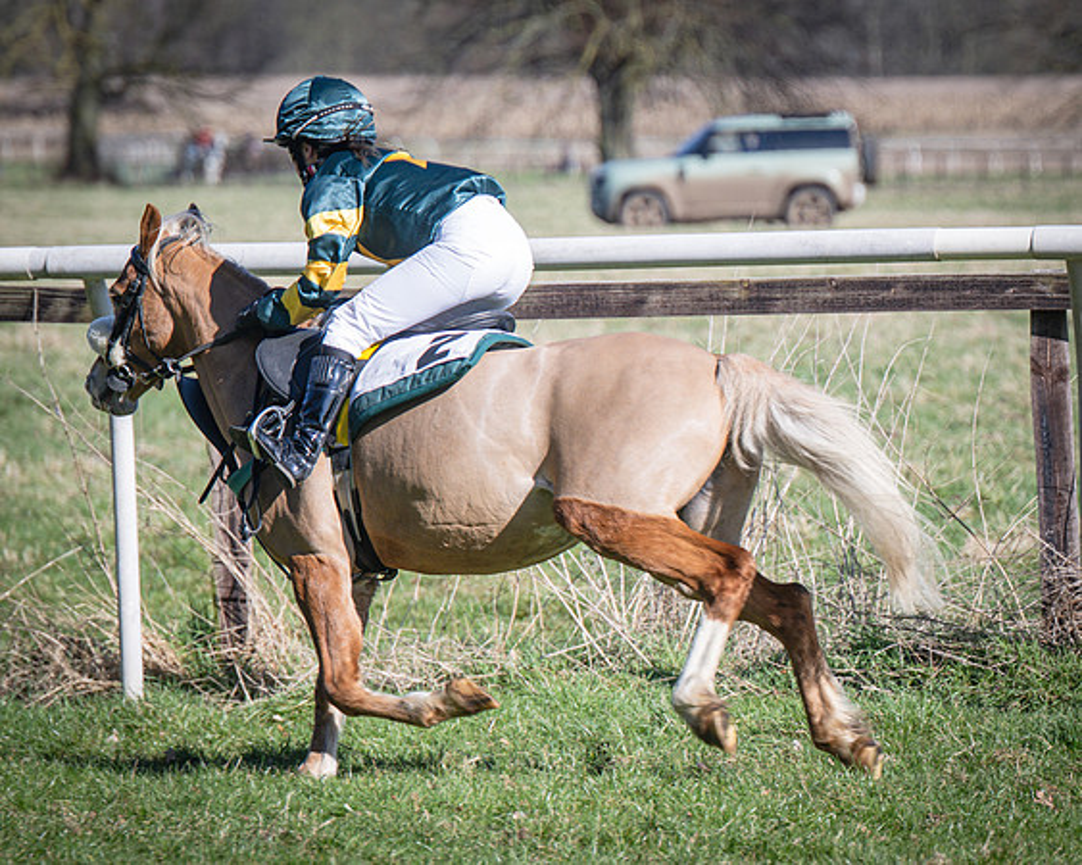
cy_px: 410
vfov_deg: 4.7
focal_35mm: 331
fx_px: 10591
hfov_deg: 5.8
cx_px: 772
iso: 125
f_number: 4
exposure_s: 1/1000
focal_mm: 165
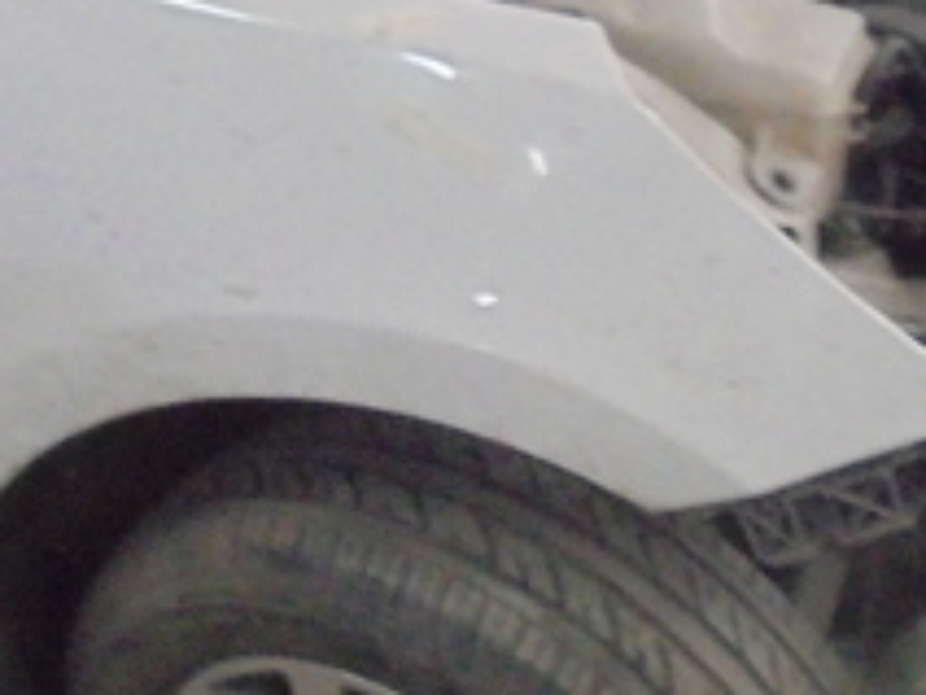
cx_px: 437
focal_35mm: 98
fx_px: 2622
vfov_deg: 15.1
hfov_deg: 20.0
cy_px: 420
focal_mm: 4.6
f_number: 3.5
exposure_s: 1/13
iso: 800
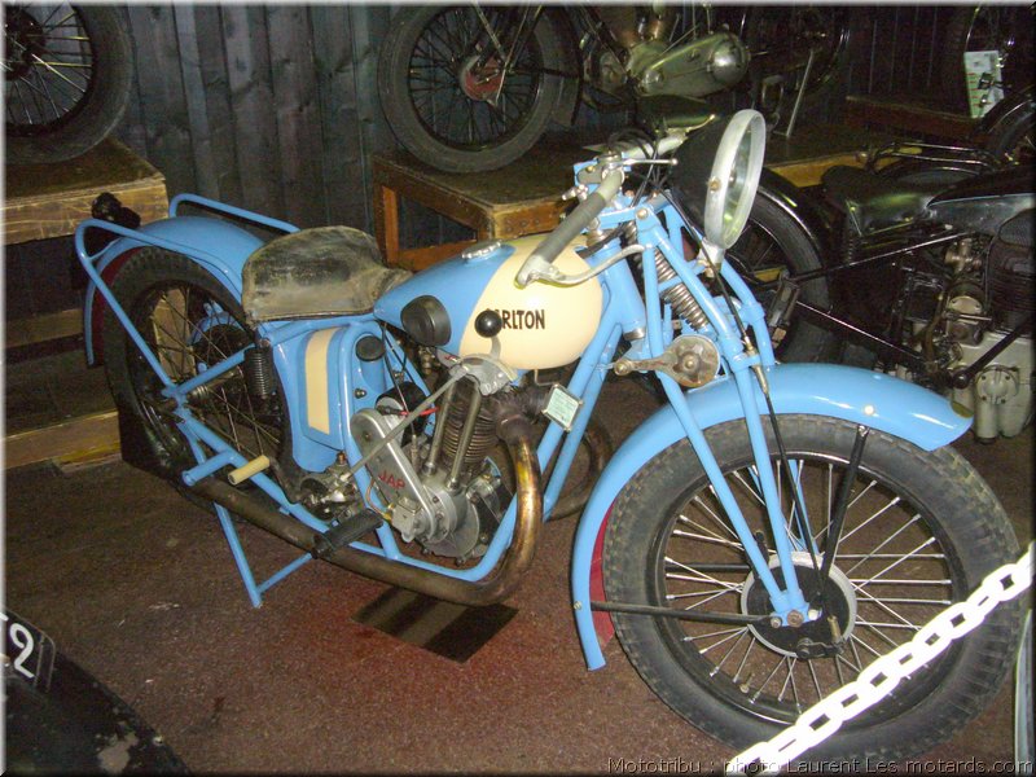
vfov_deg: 42.9
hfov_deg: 55.4
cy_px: 388
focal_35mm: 33
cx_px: 518
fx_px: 988
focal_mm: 5.4
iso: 200
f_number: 3
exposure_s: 1/30
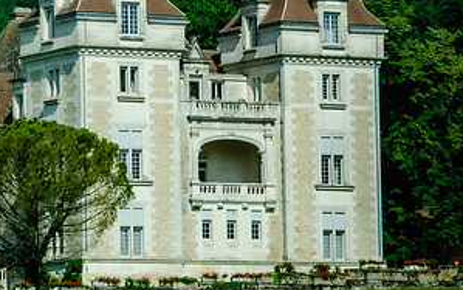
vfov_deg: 4.2
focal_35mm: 311
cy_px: 87
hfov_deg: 6.7
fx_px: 3925
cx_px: 108
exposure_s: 1/2000
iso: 3200
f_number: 11
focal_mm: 105
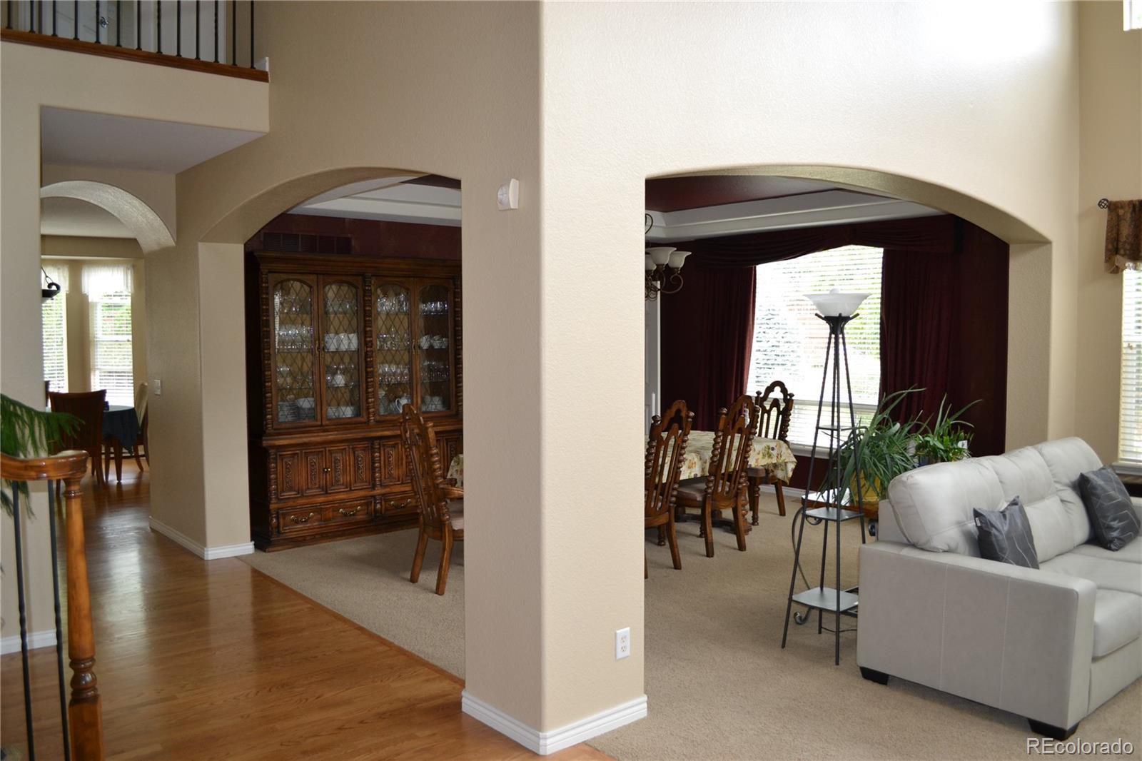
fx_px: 856
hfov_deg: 67.4
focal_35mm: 27
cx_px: 571
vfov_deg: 47.9
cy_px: 380
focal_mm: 18
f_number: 4
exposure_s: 1/60
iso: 400
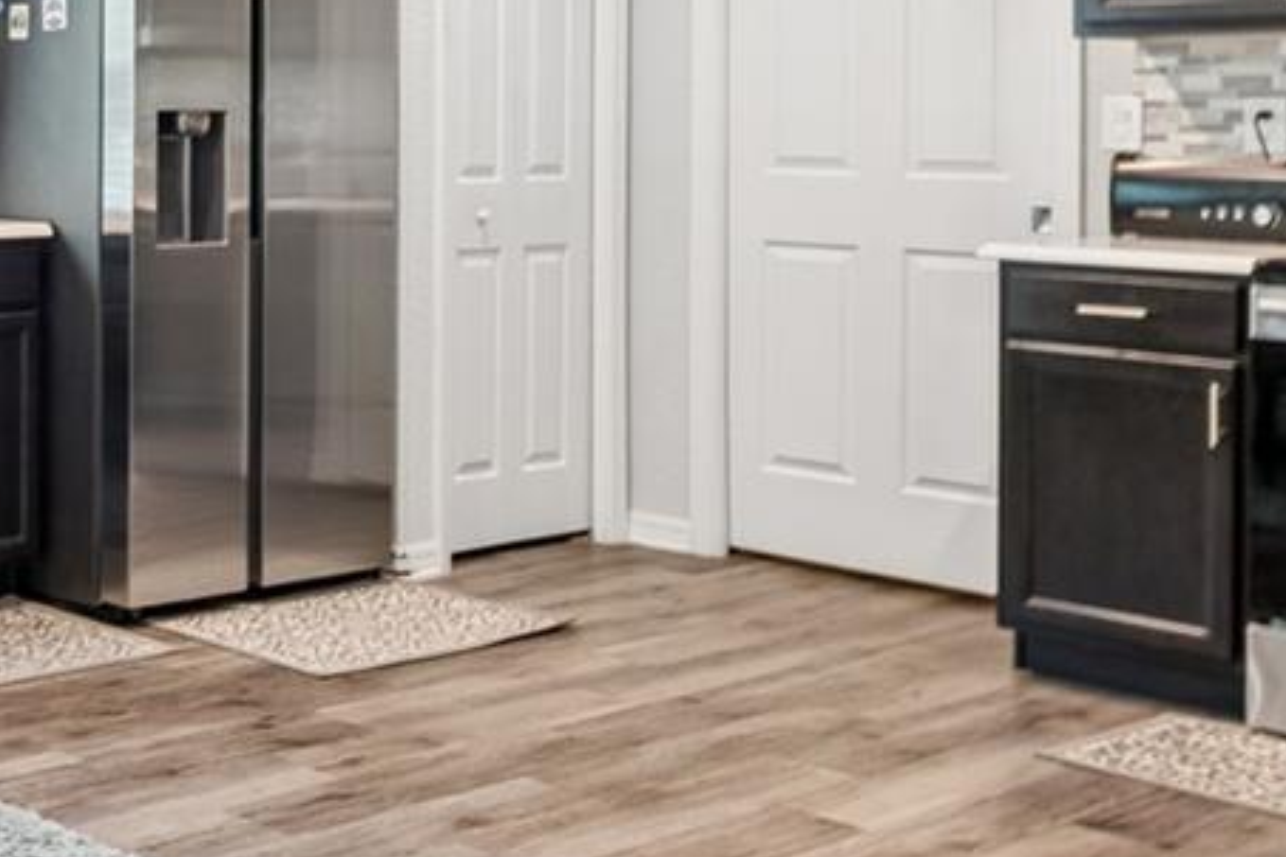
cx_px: -412
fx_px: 1893
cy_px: 204
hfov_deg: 29.6
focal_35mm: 53
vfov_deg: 25.2
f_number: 7.1
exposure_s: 1/8
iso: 100
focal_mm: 10
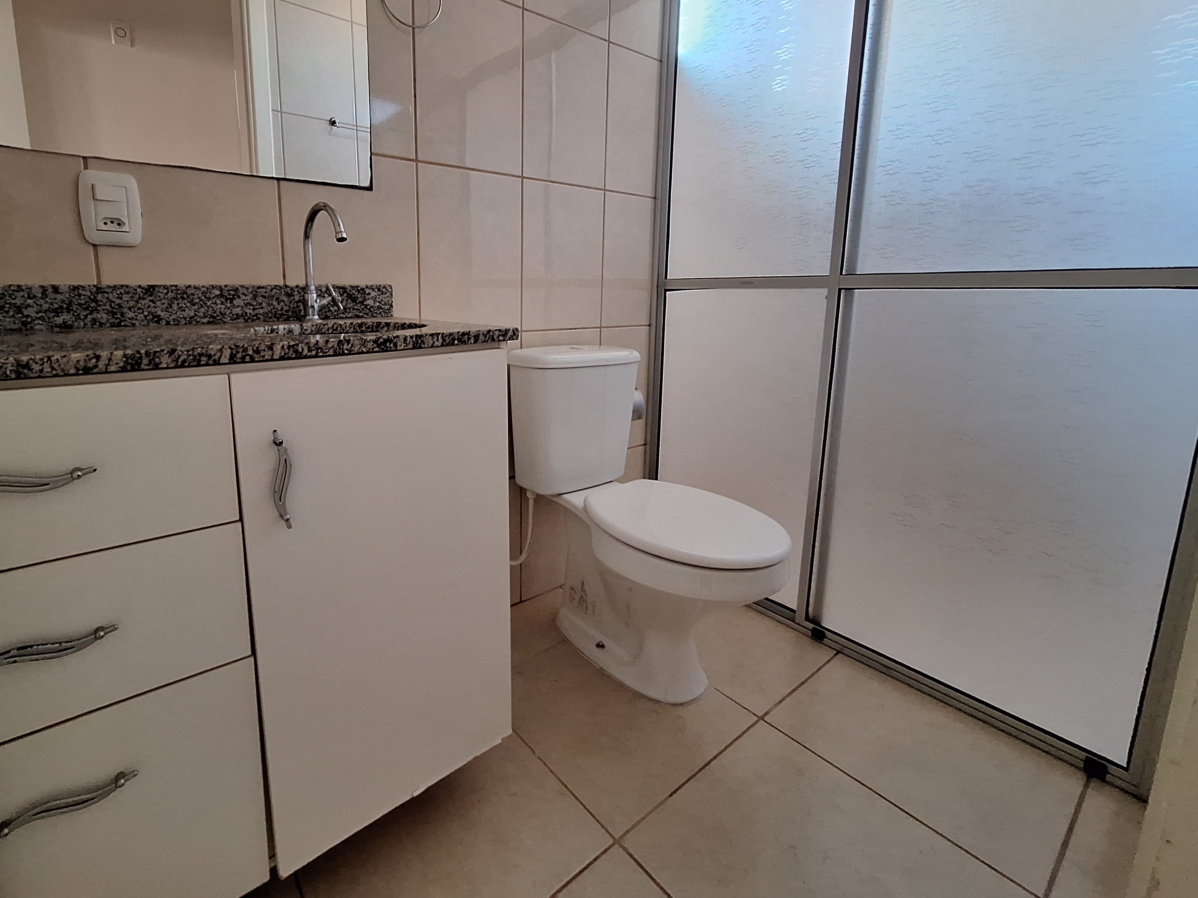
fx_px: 519
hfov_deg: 97.6
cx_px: 517
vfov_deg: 81.3
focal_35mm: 15
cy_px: 388
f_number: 2.2
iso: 200
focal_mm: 1.74
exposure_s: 1/24
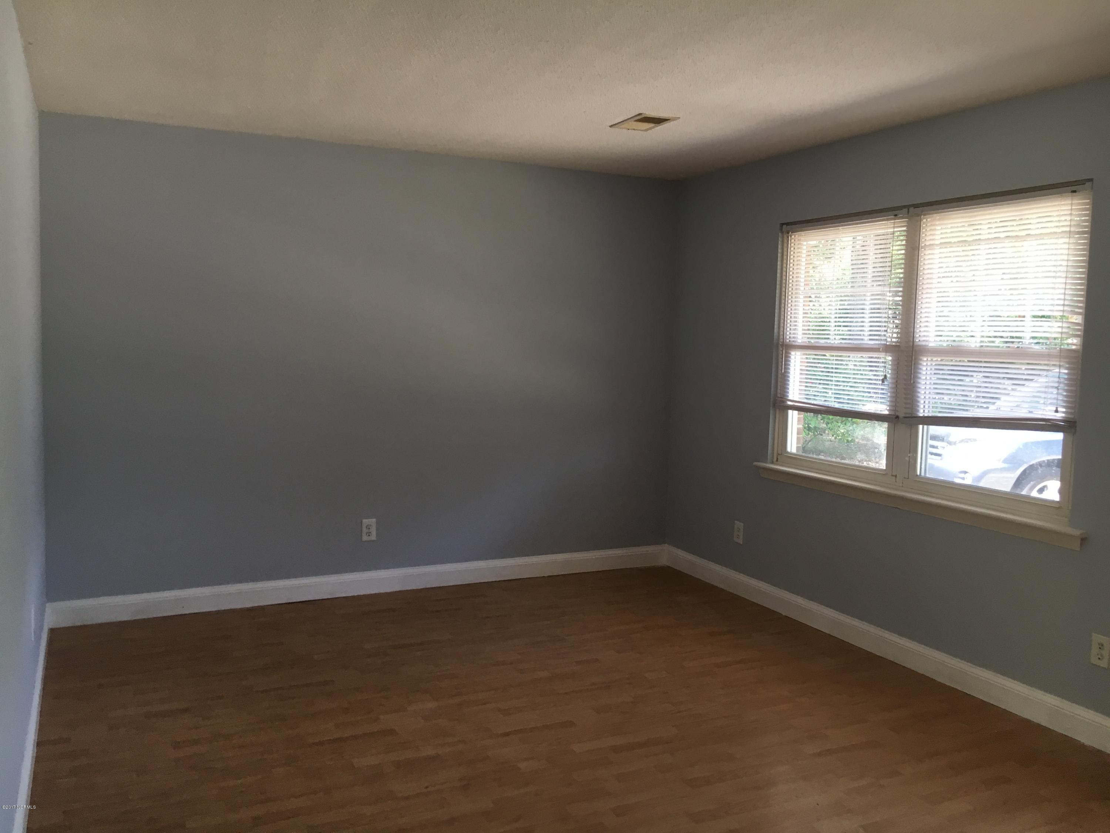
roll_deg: -0.9
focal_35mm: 29
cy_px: 416
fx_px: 930
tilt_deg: -4.7
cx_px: 555
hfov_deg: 61.7
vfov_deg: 48.2
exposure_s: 1/30
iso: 25
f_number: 2.2
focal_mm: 4.15
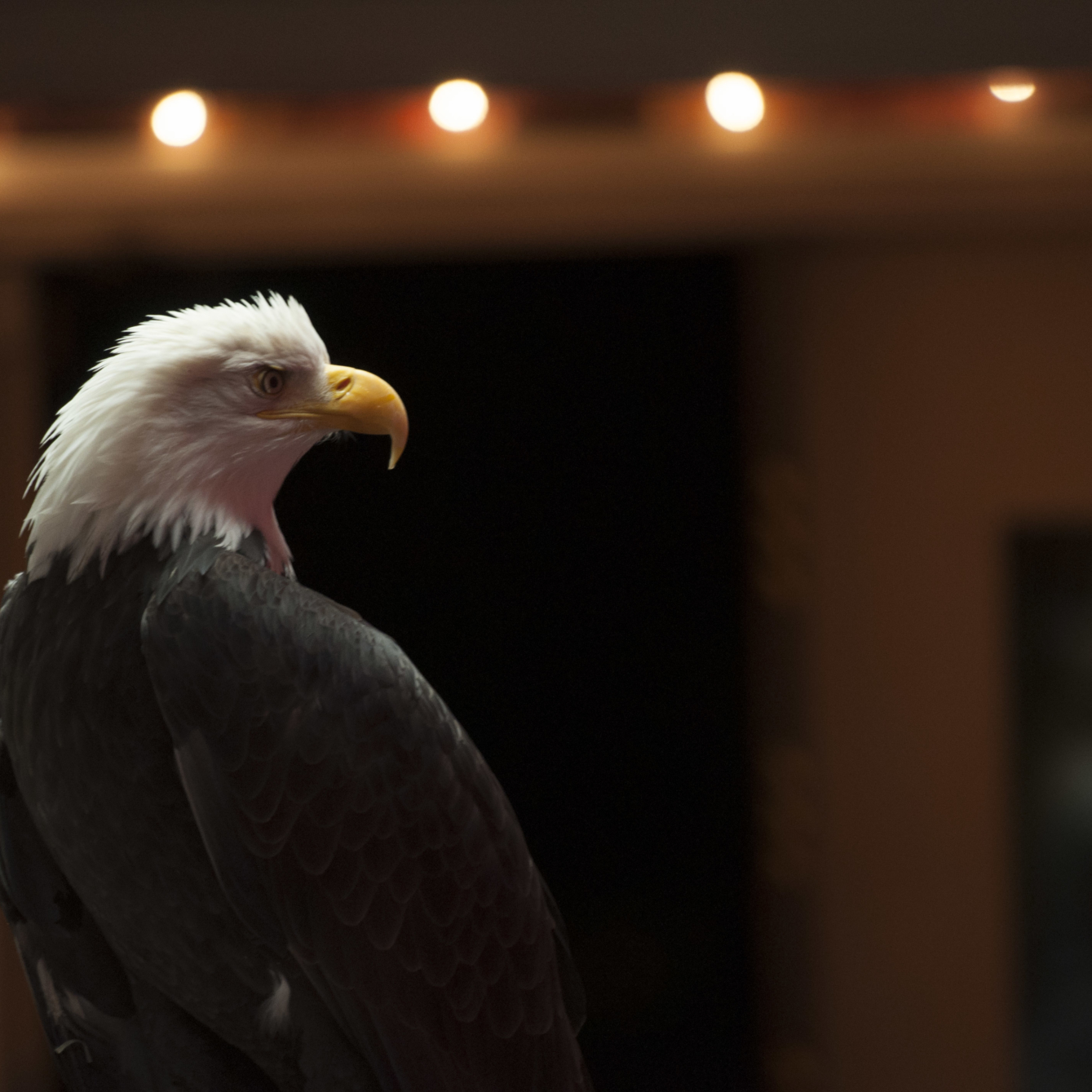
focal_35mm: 385
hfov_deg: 4.6
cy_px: 547
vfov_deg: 4.6
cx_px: 528
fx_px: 13741
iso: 800
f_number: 2.8
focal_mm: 200
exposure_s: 1/100
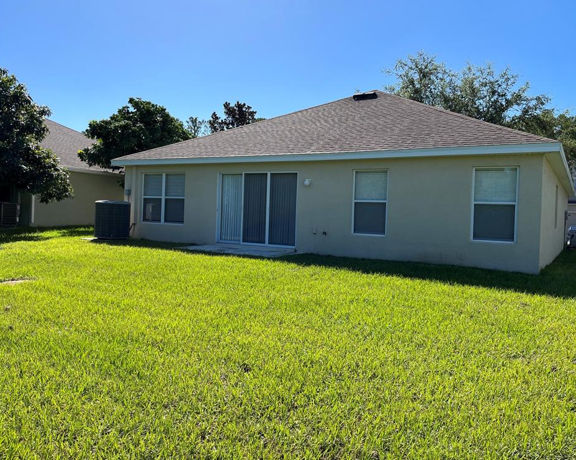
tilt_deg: -1.9
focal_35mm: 28
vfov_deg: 51.5
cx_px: 314
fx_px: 477
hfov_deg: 62.1
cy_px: 223
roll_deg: -2.3
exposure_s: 1/3311
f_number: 1.6
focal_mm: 5.1
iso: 50
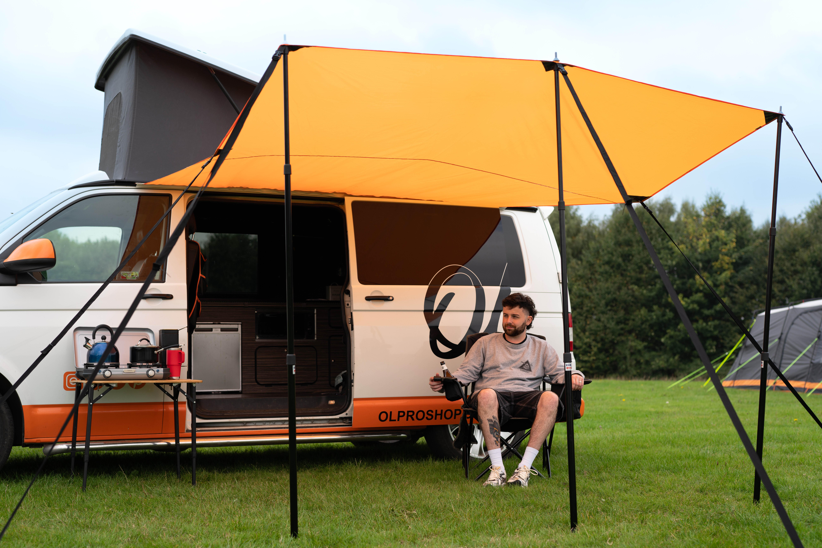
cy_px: 274
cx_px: 411
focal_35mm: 50
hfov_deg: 39.6
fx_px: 1142
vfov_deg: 27.0
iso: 125
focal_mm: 50
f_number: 3.2
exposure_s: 1/640
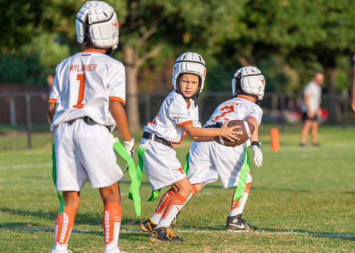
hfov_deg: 12.7
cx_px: 193
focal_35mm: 158
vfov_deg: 9.1
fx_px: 1592
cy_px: 121
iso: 250
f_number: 2.8
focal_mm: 125
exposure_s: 1/3200
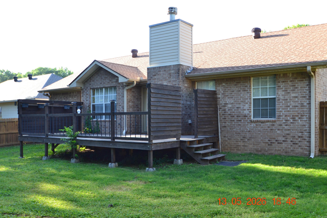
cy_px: 109
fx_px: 327
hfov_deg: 53.1
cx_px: 164
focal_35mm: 36
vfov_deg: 36.9
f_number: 9
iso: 400
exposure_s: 1/100
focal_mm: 24
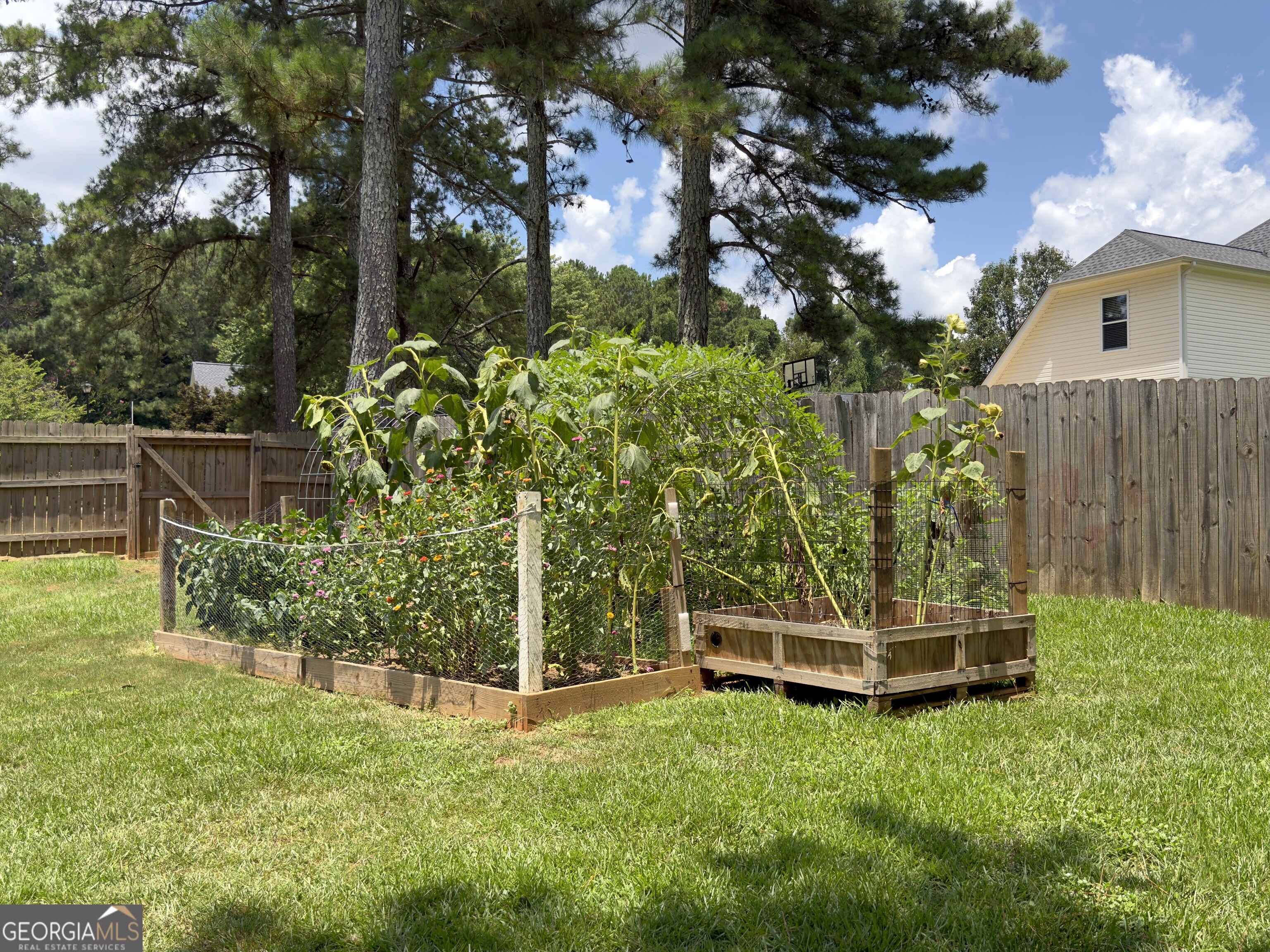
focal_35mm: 35
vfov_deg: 40.7
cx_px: 635
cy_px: 476
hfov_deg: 52.6
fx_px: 1284
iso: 100
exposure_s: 1/2778
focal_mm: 6.76
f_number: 1.78
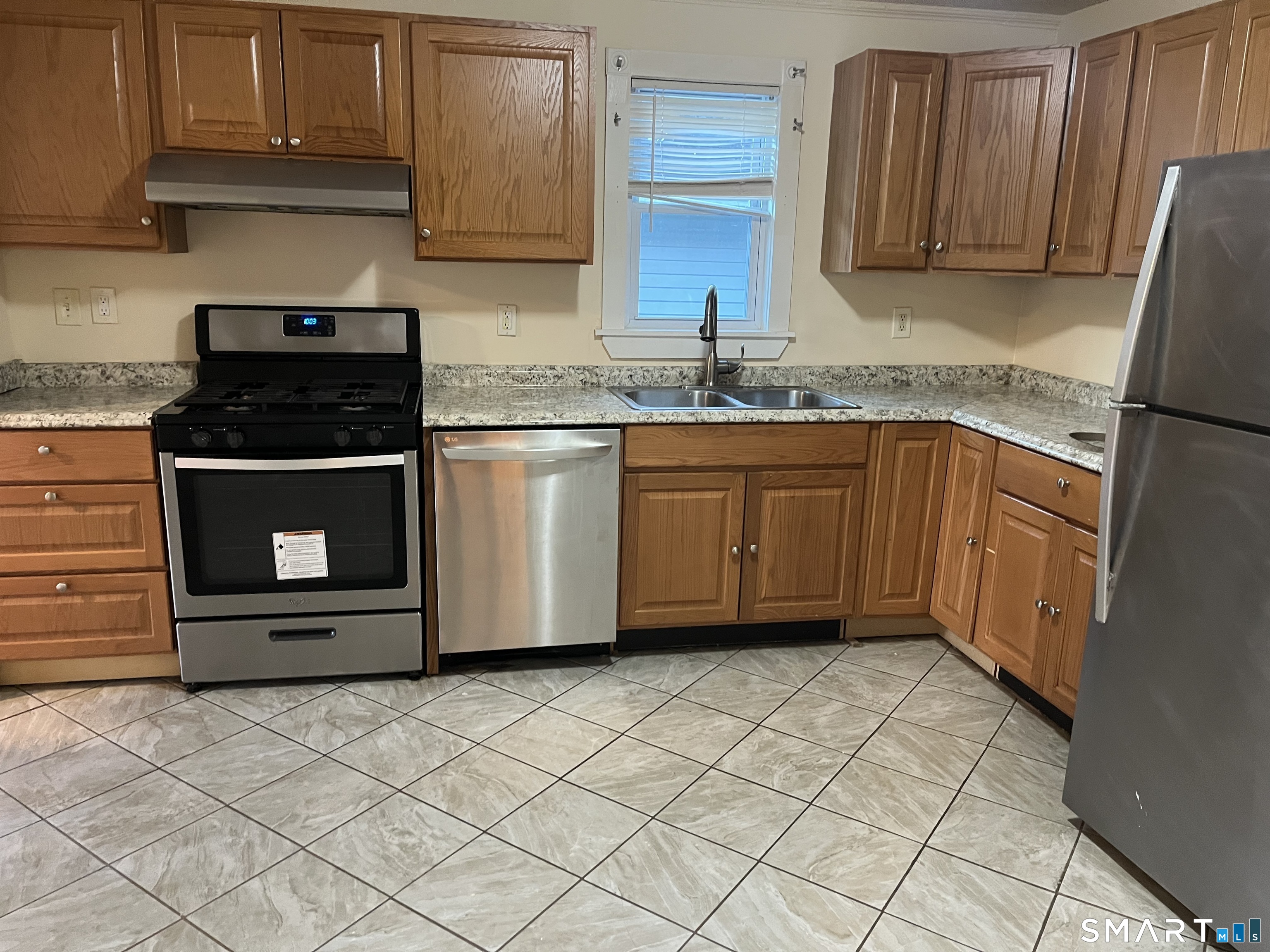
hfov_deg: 67.3
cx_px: 635
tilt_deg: -15.1
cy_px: 476
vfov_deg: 53.1
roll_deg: -1.7
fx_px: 954
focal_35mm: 26
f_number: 1.6
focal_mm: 5.1
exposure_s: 1/40
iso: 500
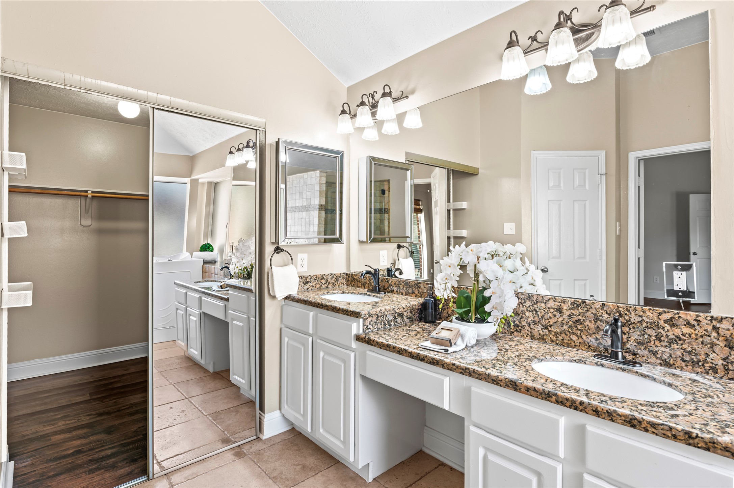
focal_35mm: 18
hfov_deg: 90.0
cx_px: 367
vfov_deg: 67.3
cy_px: 244
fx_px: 367
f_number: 4.5
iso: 125
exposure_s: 1/1.67
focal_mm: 18
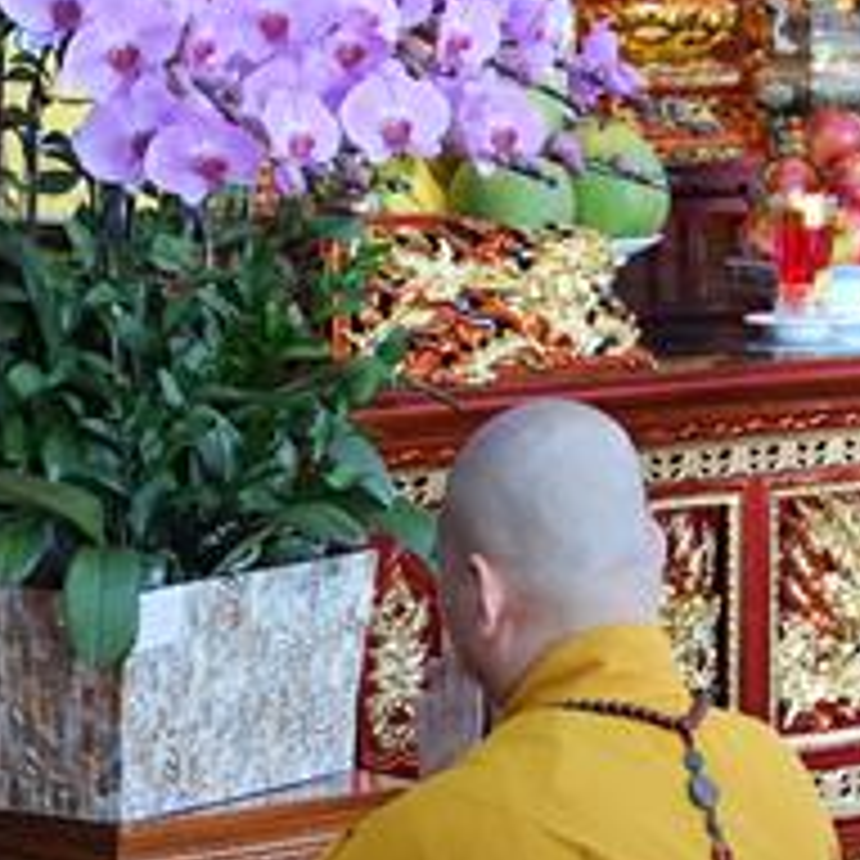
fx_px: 5706
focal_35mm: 203
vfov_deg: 8.6
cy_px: 338
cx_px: 419
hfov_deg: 8.6
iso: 640
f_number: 2.8
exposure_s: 1/50
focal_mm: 38
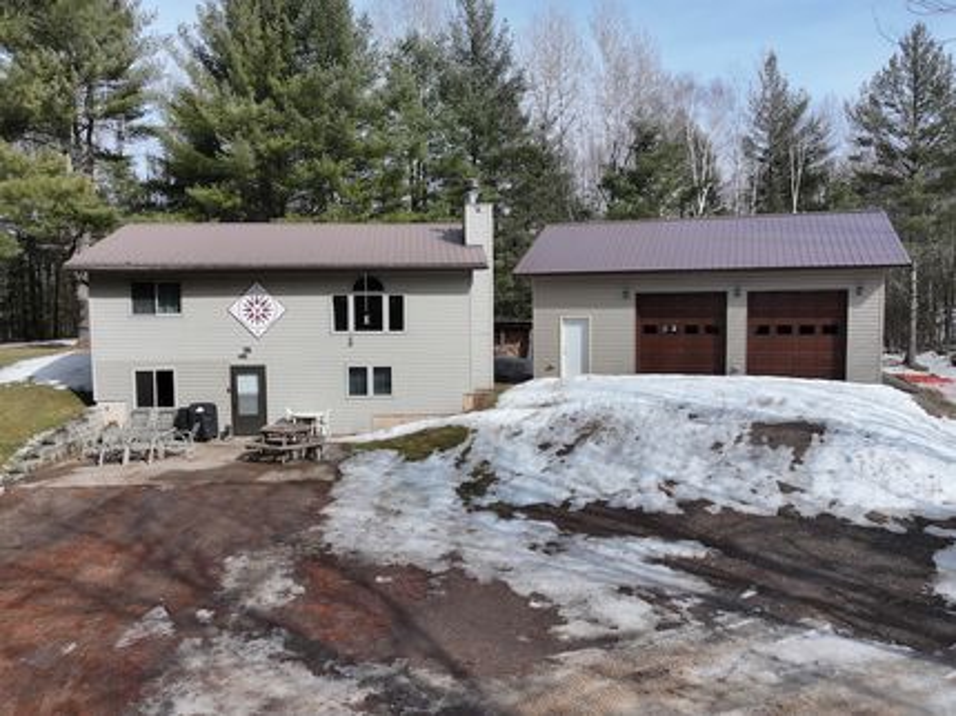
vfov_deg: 56.8
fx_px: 662
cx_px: 478
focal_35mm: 24
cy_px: 358
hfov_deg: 71.6
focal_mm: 12.29
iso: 140
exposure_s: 1/2000
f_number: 2.8
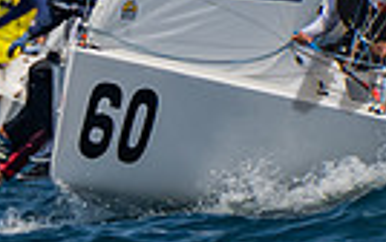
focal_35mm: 3487
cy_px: -350
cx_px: 357
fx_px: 36713
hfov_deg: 0.6
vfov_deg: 0.4
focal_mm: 400
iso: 400
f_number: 6.3
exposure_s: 1/2500
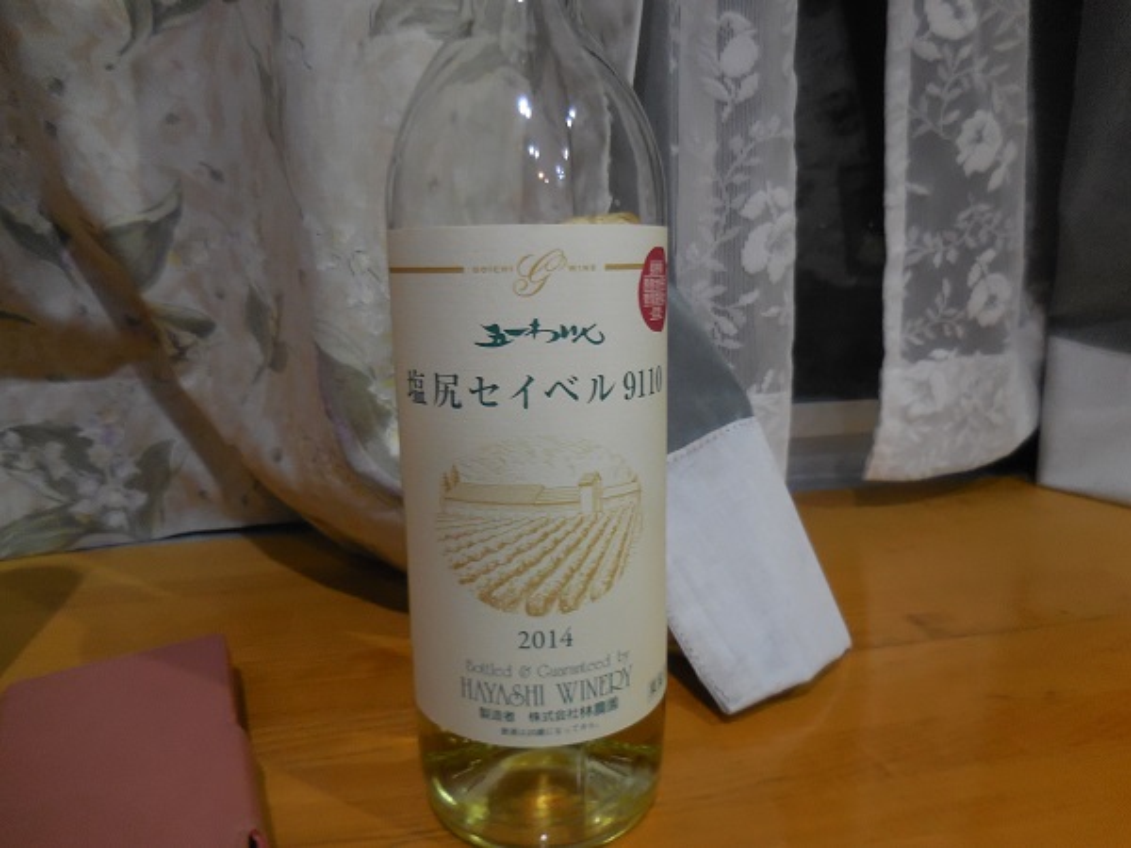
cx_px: 566
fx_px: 817
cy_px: 424
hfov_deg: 69.4
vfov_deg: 54.9
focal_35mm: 25
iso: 400
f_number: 3.3
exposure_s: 1/15
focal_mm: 4.5
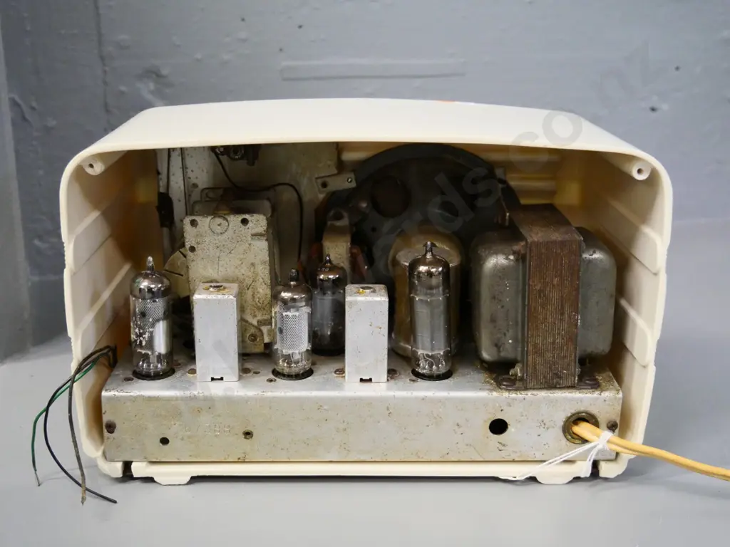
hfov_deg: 42.9
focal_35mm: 44
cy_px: 274
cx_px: 365
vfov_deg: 32.9
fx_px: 928
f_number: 4.2
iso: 3200
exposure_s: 1/125
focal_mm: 22
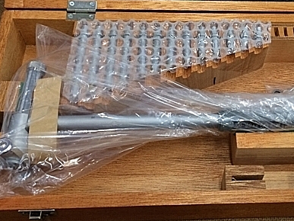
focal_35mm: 48
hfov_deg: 38.8
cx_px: 216
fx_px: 408
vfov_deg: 30.2
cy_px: 99
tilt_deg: -60.1
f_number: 2.2
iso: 80
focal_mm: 4.15
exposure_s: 1/30
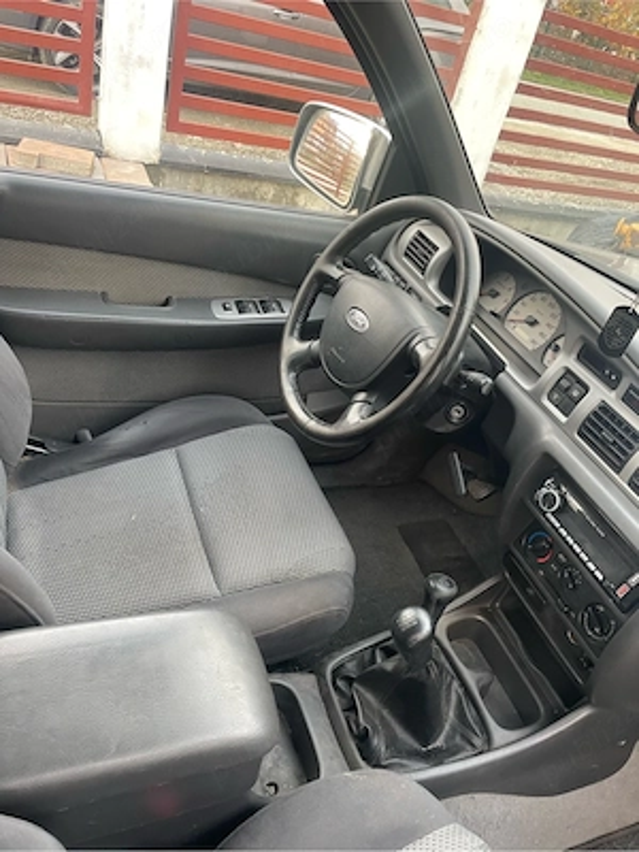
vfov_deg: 67.3
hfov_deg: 53.1
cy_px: 426
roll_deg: -16.2
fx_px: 640
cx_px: 320
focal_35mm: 26
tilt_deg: -33.3
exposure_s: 1/76
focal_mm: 4.2
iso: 125
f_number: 1.6
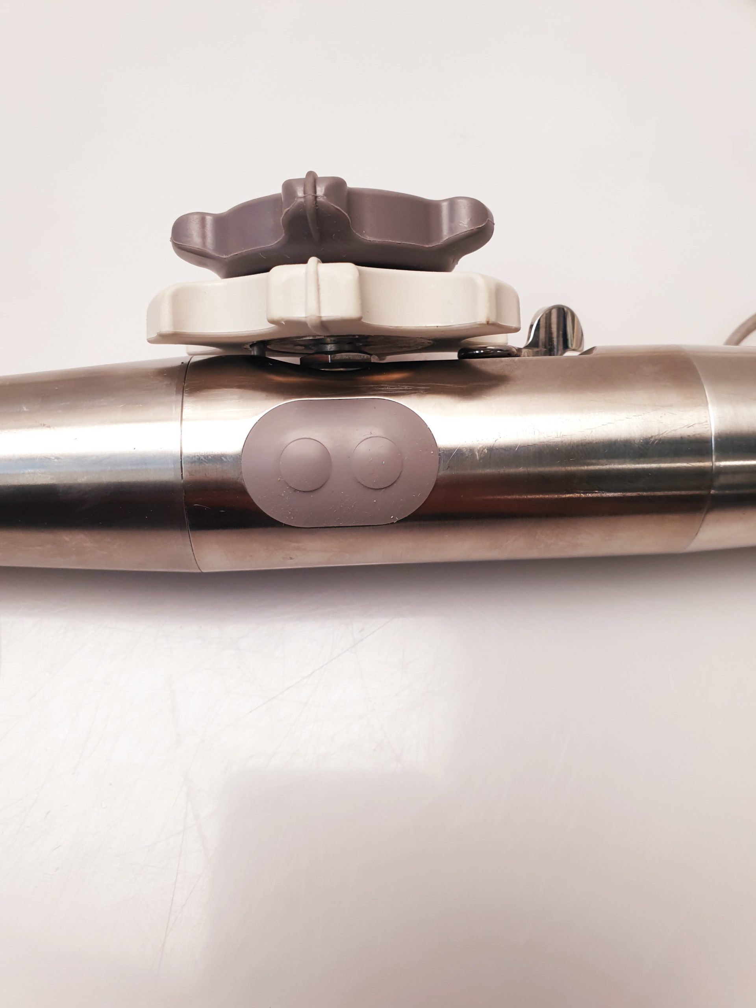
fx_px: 757
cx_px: 378
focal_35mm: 26
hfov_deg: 53.1
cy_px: 504
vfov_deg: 67.3
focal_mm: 4.3
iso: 64
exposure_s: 1/50
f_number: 2.4
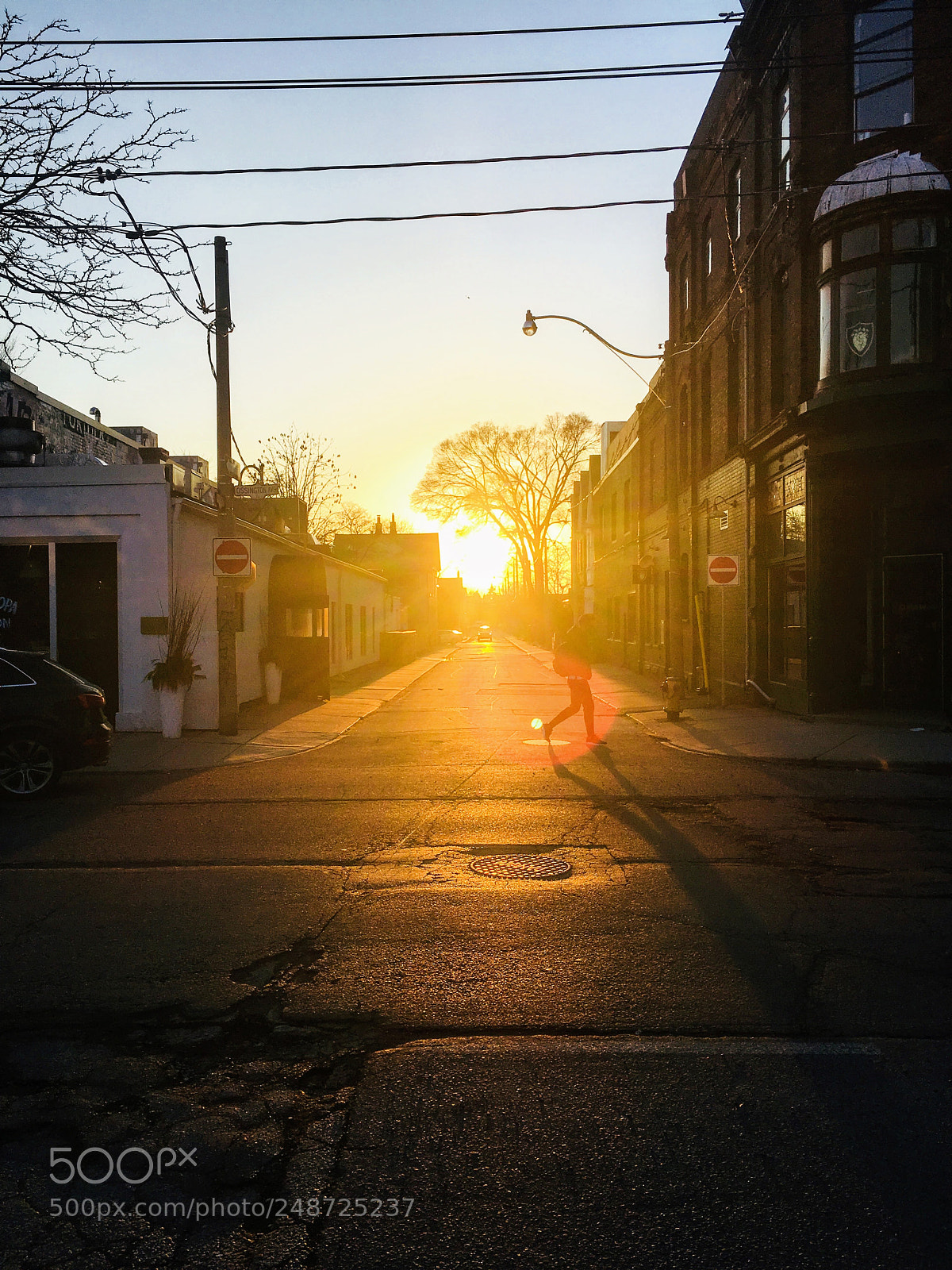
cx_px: 476
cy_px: 635
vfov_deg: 61.7
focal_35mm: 29
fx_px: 1063
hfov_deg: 48.2
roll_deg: +0.9
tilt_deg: -1.9
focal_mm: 4.15
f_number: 2.2
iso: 25
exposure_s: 1/1304
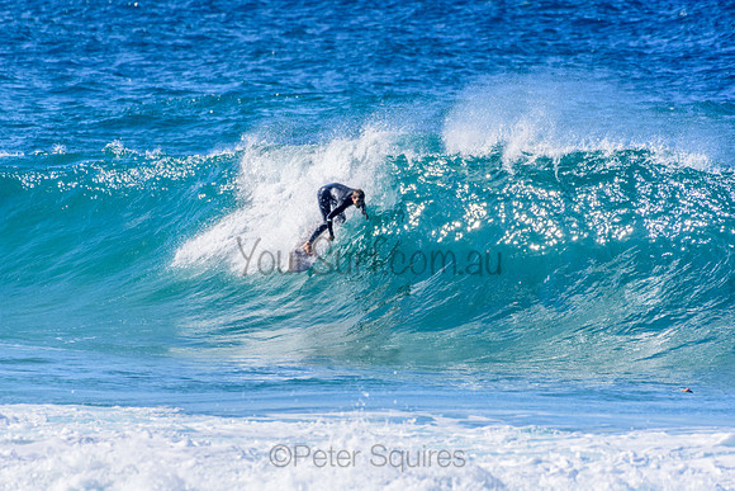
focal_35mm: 750
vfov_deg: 1.8
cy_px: 246
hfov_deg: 2.7
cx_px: 368
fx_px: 15315
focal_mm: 500
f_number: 5.6
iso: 320
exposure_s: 1/2000
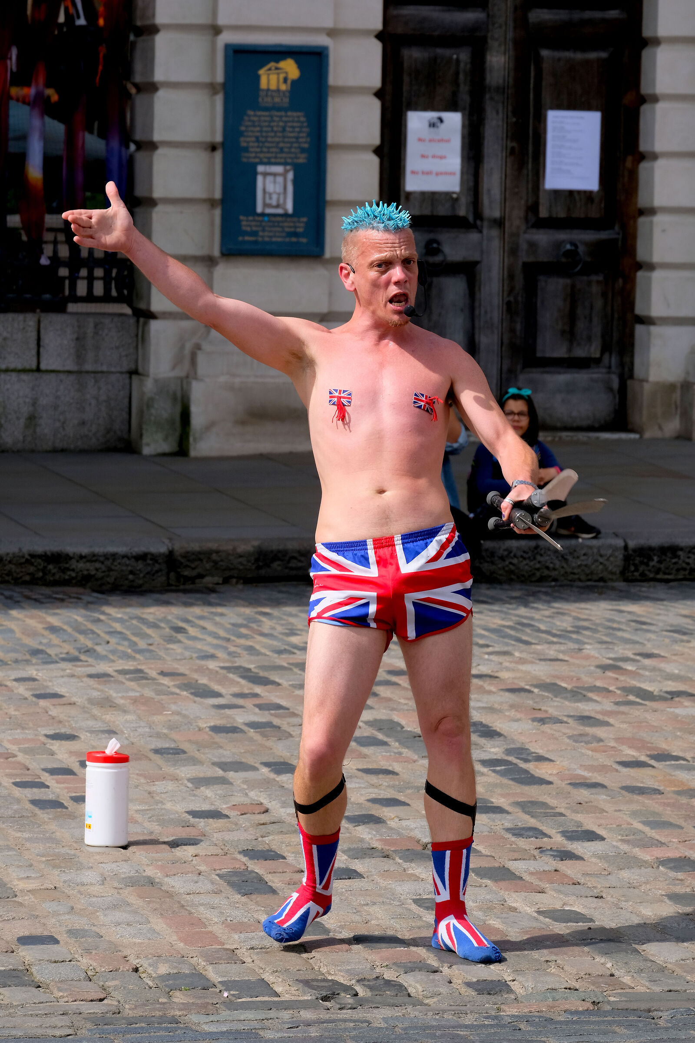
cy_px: 522
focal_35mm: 161
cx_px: 348
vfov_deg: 12.8
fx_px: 4662
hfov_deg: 8.5
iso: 400
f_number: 8
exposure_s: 1/640
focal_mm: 107.3
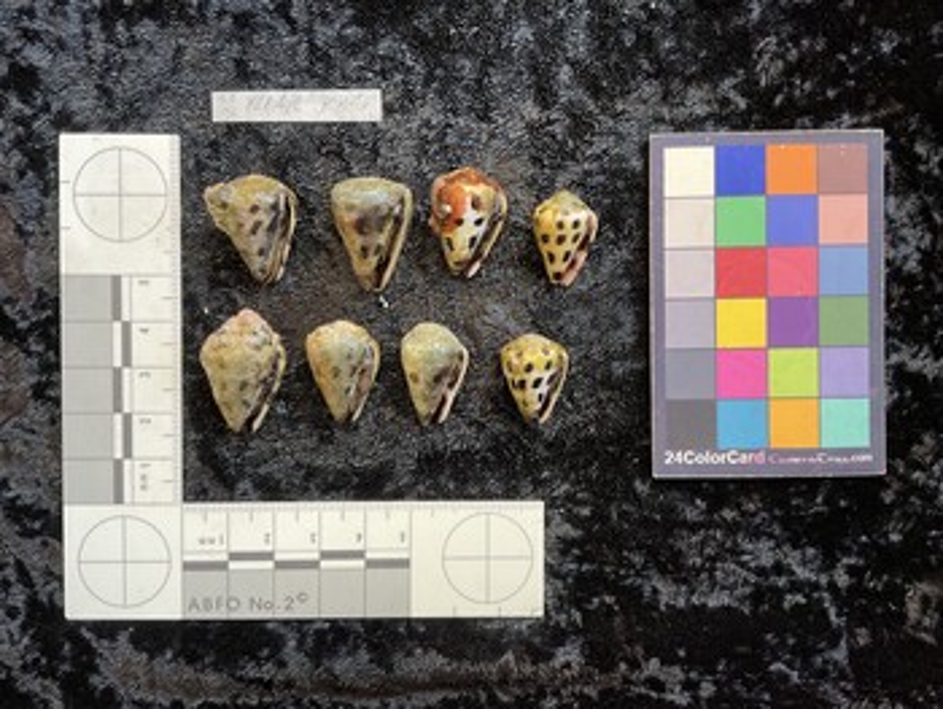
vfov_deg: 48.3
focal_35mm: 29
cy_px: 354
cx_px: 472
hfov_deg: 61.6
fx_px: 791
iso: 64
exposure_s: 1/50
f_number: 1.8
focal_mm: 3
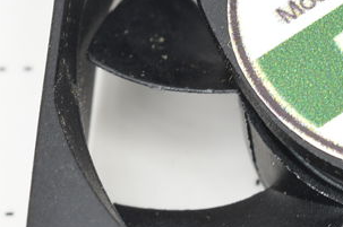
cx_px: 432
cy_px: 237
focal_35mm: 203
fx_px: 1931
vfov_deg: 6.7
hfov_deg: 10.0
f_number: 18
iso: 100
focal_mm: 40
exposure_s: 1/13
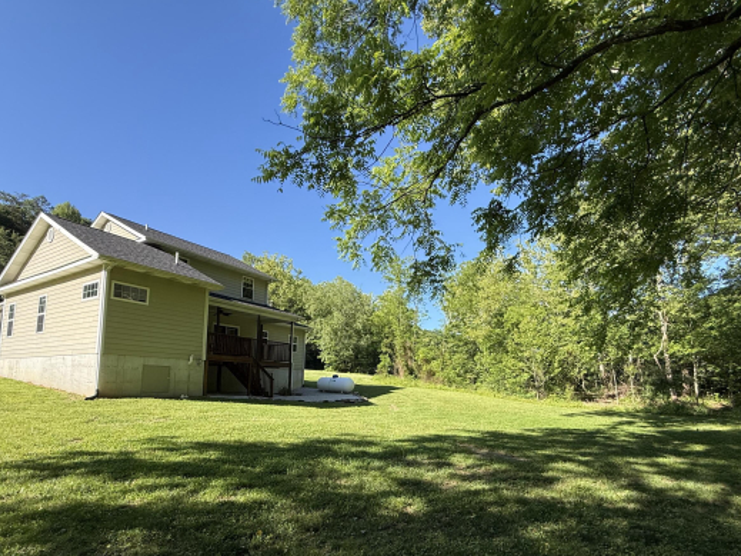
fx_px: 385
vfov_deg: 70.5
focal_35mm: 18
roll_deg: -1.3
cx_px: 365
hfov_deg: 87.8
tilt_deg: +6.9
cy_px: 344
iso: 50
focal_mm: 2.22
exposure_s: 1/644
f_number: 2.2
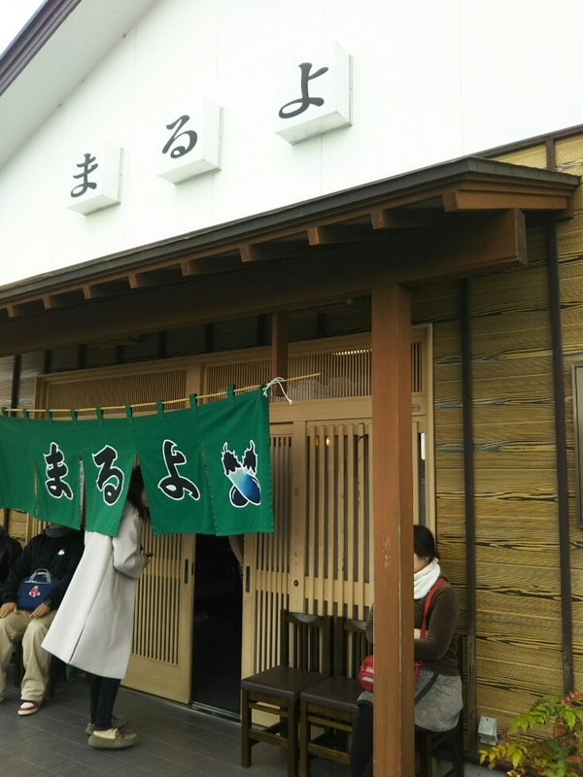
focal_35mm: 30
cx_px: 292
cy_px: 388
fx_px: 674
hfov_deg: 46.8
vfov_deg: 60.0
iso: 25
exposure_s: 1/140
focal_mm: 4
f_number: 2.2
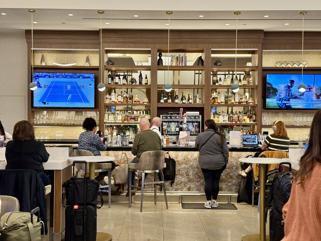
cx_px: 160
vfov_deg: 30.3
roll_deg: -0.1
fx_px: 445
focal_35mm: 48
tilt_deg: -1.1
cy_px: 120
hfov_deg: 39.7
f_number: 1.78
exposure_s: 1/60
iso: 125
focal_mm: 6.76
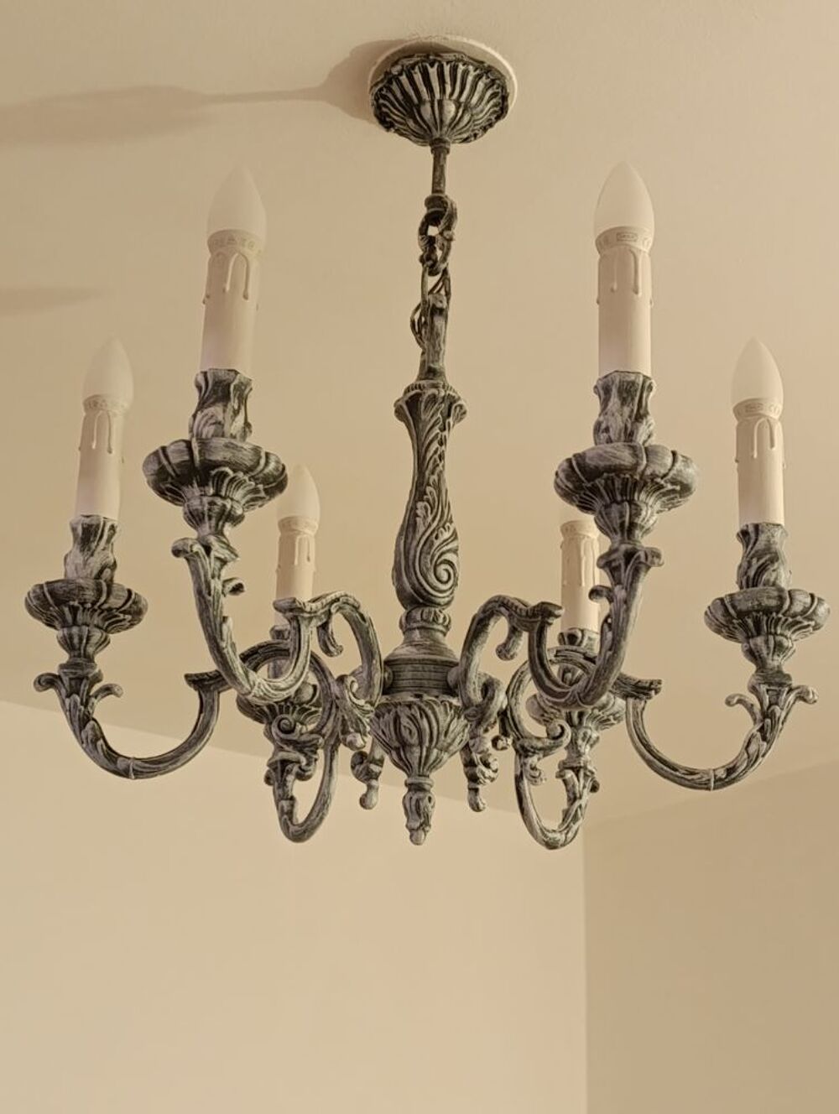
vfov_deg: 38.9
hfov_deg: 29.7
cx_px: 420
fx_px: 1579
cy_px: 557
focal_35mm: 49
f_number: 1.6
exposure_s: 1/25
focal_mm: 6.14
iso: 1250
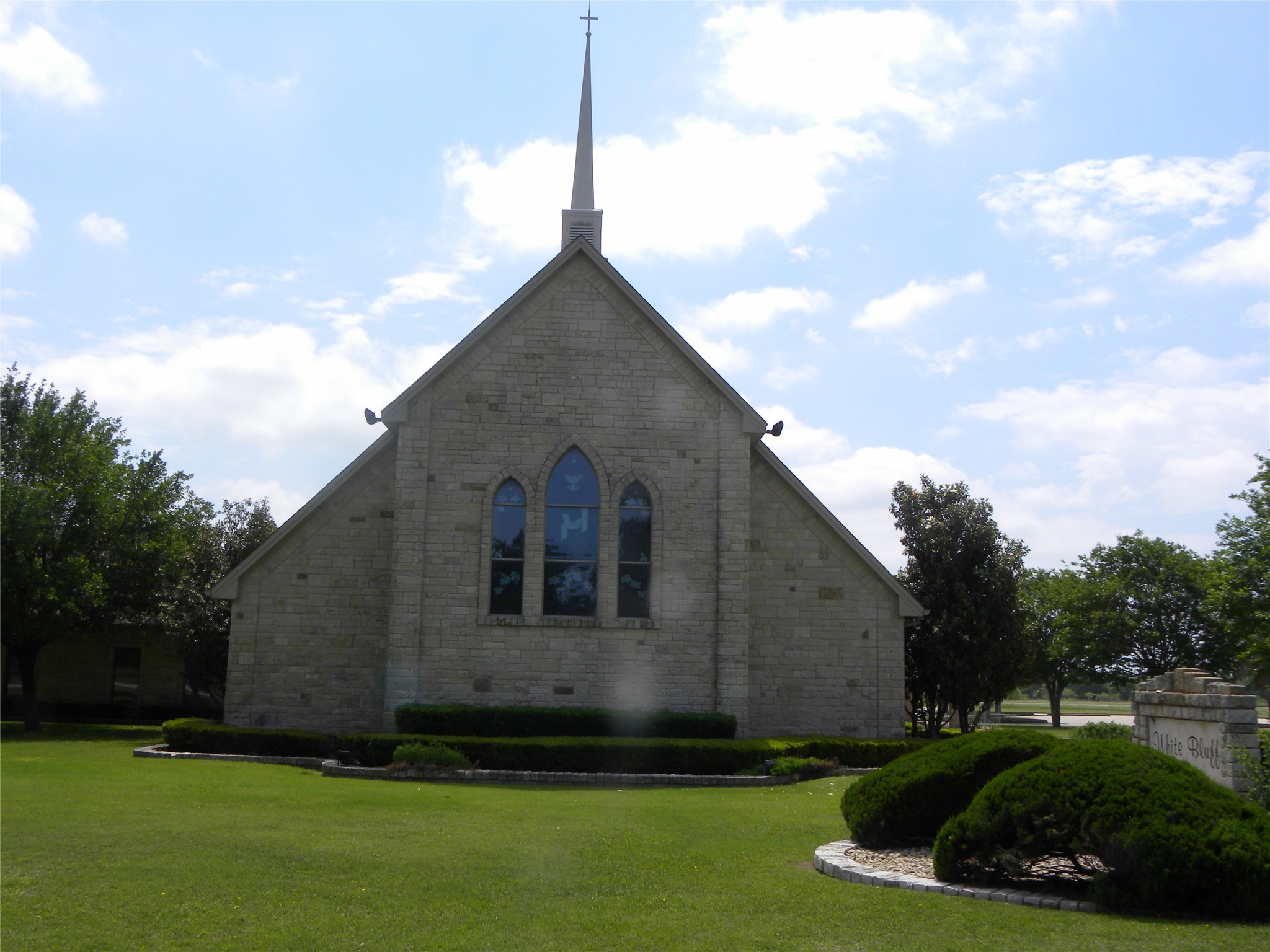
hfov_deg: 55.4
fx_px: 1211
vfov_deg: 42.9
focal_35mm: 33
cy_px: 476
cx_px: 635
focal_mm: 5.9
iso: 64
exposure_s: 1/362
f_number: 5.6
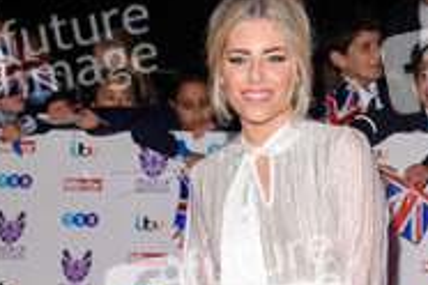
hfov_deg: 20.5
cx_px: 291
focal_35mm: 99
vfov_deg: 13.2
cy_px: 405
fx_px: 1177
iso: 800
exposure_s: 1/250
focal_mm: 46
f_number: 5.6
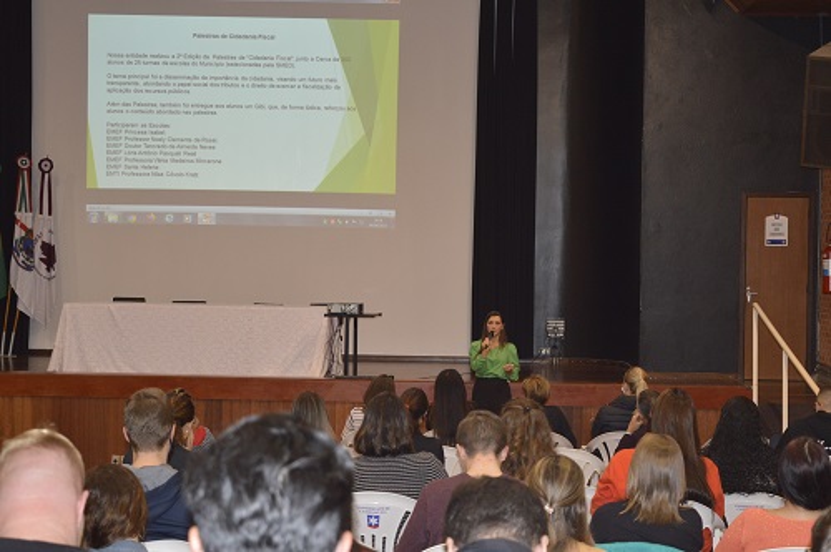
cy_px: 276
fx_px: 1902
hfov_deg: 24.6
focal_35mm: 82
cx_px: 416
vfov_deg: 16.5
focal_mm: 55
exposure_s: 1/60
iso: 1100
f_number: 5.6
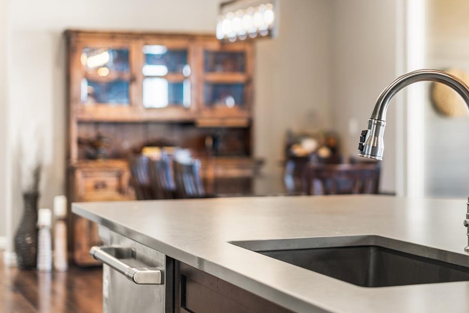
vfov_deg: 18.6
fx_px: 951
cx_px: 326
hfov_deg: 27.5
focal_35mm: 73
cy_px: 116
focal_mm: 50
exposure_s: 1/20
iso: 160
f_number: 1.8
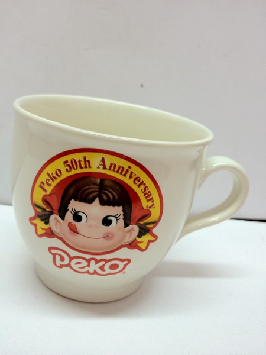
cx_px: 133
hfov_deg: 40.7
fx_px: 359
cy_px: 178
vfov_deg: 52.6
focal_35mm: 35
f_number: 2.4
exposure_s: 1/20
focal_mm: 4.28
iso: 64
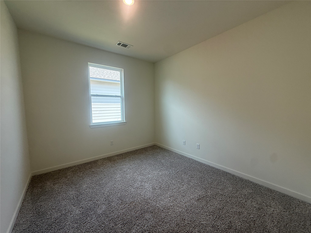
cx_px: 156
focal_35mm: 14
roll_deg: -0.2
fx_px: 126
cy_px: 116
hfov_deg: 102.1
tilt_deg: -4.8
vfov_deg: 85.7
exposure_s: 1/120
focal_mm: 2.22
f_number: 2.2
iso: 64
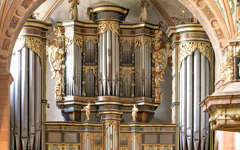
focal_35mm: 133
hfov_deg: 15.7
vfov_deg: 9.8
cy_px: 96
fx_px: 870
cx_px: 104
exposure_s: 1/3.33
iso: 1250
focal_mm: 102
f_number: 10
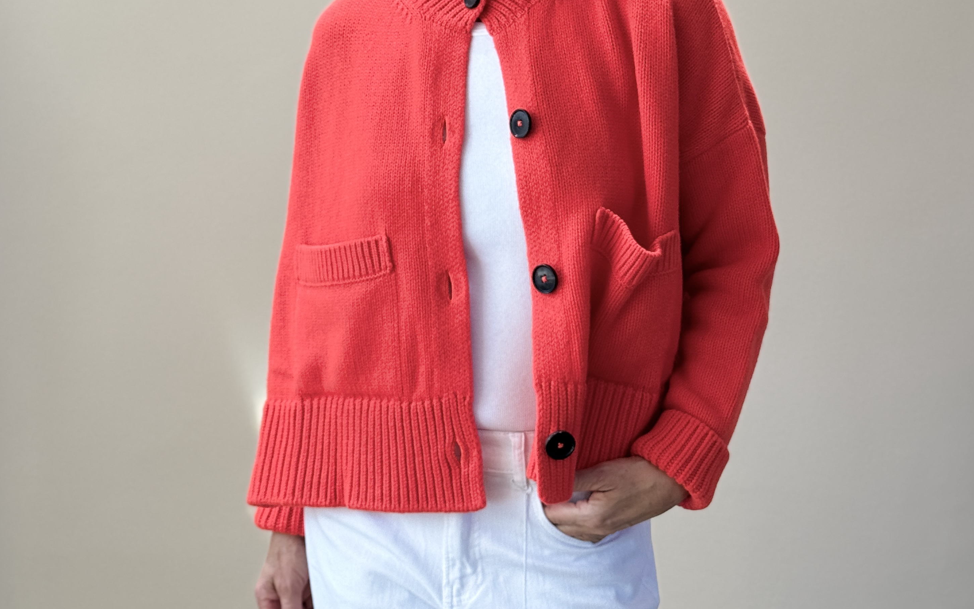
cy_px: 112
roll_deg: -0.2
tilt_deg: -5.2
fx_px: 1885
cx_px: 476
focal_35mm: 71
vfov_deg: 18.2
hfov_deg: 29.0
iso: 64
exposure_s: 1/170
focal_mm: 6.76
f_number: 1.78
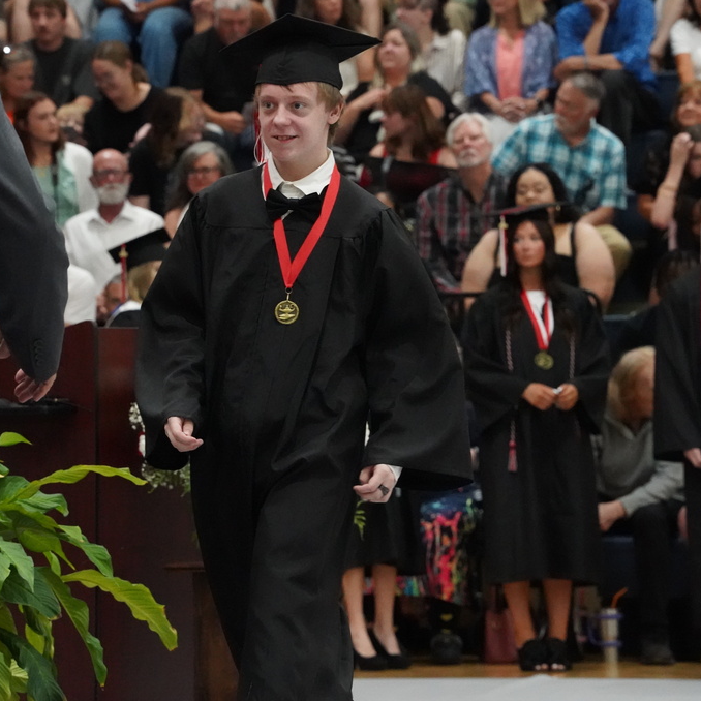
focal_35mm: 231
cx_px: 319
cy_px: 351
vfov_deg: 7.6
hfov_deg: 7.6
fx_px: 5292
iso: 20000
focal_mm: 180
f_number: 9
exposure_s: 1/200
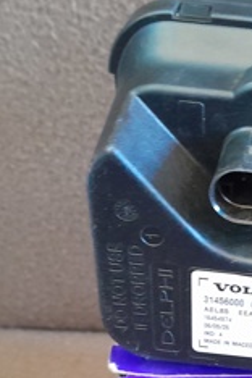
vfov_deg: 26.5
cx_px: 283
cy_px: 330
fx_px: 777
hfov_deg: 17.7
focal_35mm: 74
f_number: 1.8
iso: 800
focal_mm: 3.98
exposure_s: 1/20
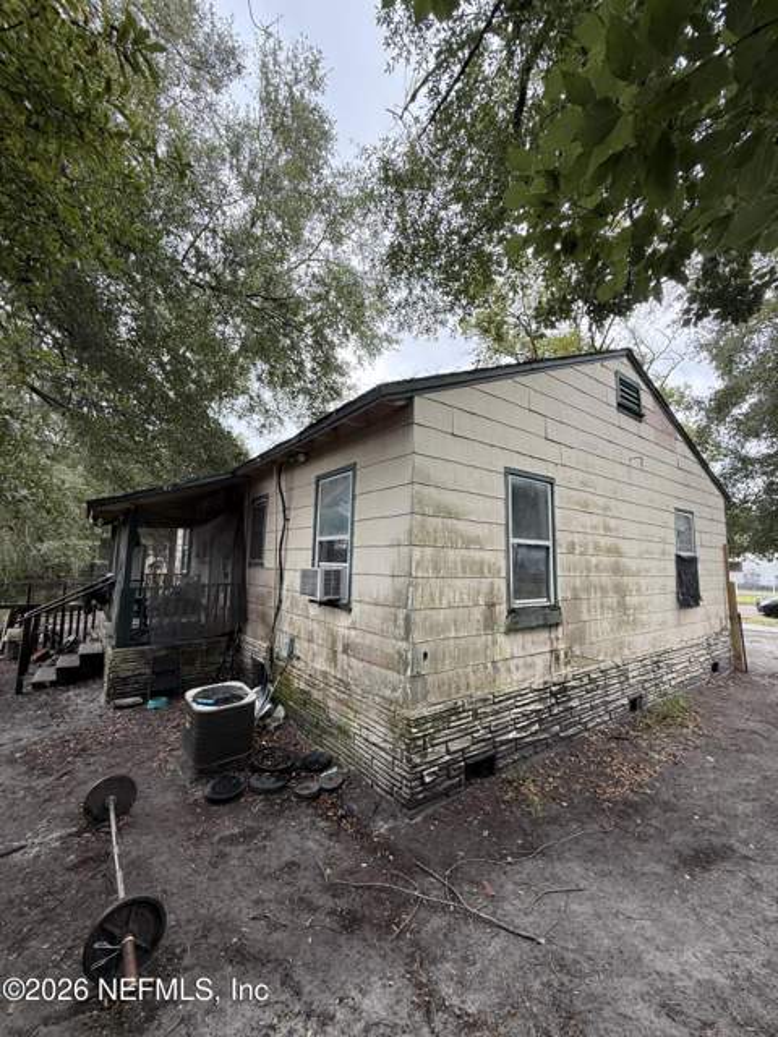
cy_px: 518
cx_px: 389
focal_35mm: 14
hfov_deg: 85.7
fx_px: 420
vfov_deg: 102.1
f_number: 2.2
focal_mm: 2.22
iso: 64
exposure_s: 1/199
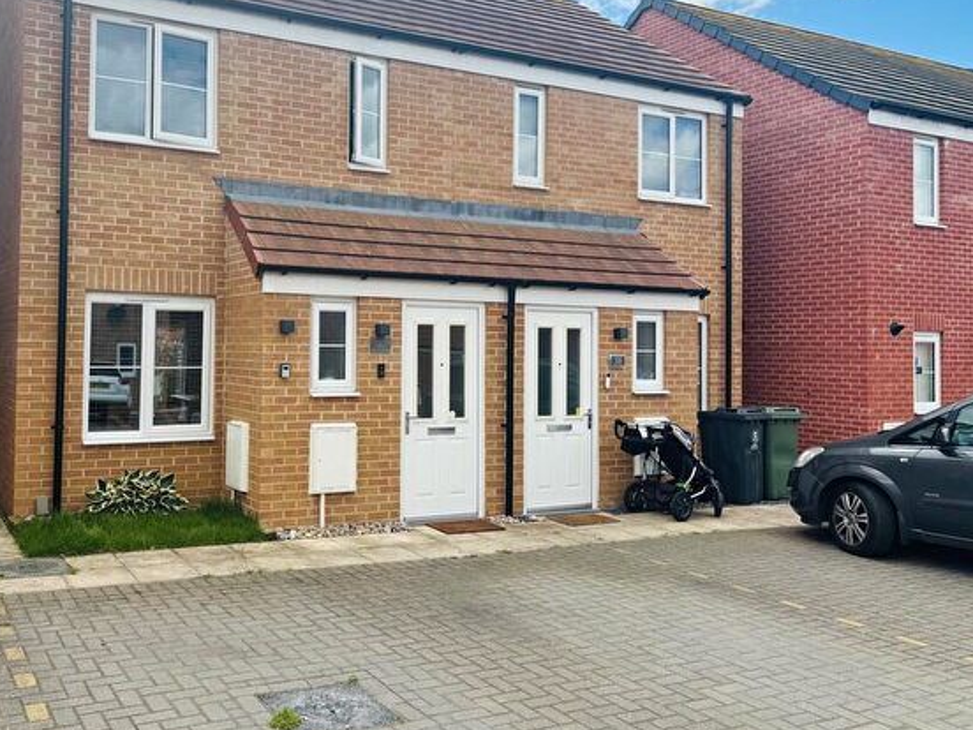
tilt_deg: +1.2
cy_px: 311
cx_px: 363
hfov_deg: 54.7
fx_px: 928
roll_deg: -0.8
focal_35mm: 33
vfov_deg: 42.8
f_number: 1.6
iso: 50
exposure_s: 1/1695
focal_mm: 5.96
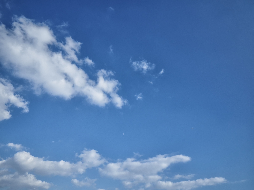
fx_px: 220
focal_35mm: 30
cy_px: 95
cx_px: 127
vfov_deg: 46.8
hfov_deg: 60.0
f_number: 7.1
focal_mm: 15
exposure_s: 1/125
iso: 200
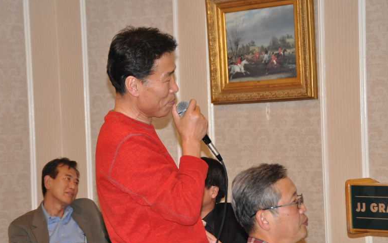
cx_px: 188
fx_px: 1343
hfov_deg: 16.4
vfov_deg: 10.3
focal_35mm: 127
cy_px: 133
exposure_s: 1/80
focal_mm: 80
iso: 1100
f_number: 8
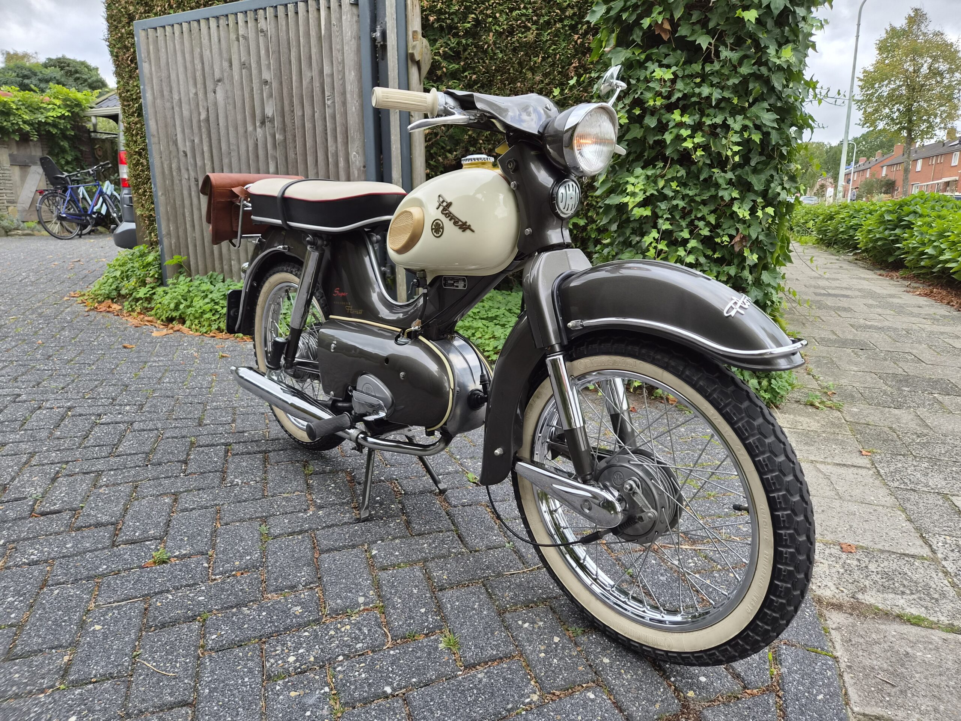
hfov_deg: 73.9
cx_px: 480
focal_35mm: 23
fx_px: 639
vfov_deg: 58.9
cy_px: 360
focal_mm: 5.4
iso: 40
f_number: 1.8
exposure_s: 1/180
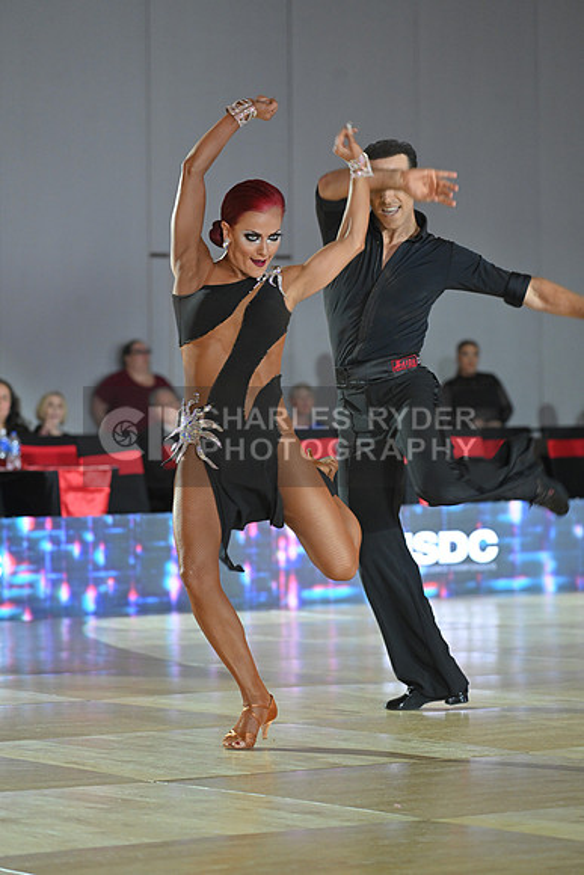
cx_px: 292
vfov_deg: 15.2
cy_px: 438
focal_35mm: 135
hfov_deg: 10.2
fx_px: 3283
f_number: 4
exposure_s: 1/250
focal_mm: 135
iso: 2000
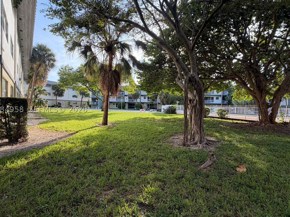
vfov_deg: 74.7
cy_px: 109
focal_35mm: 17
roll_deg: -1.6
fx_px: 142
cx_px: 154
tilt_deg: -0.9
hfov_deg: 90.9
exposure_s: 1/225
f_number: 2.2
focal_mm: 2.22
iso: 50
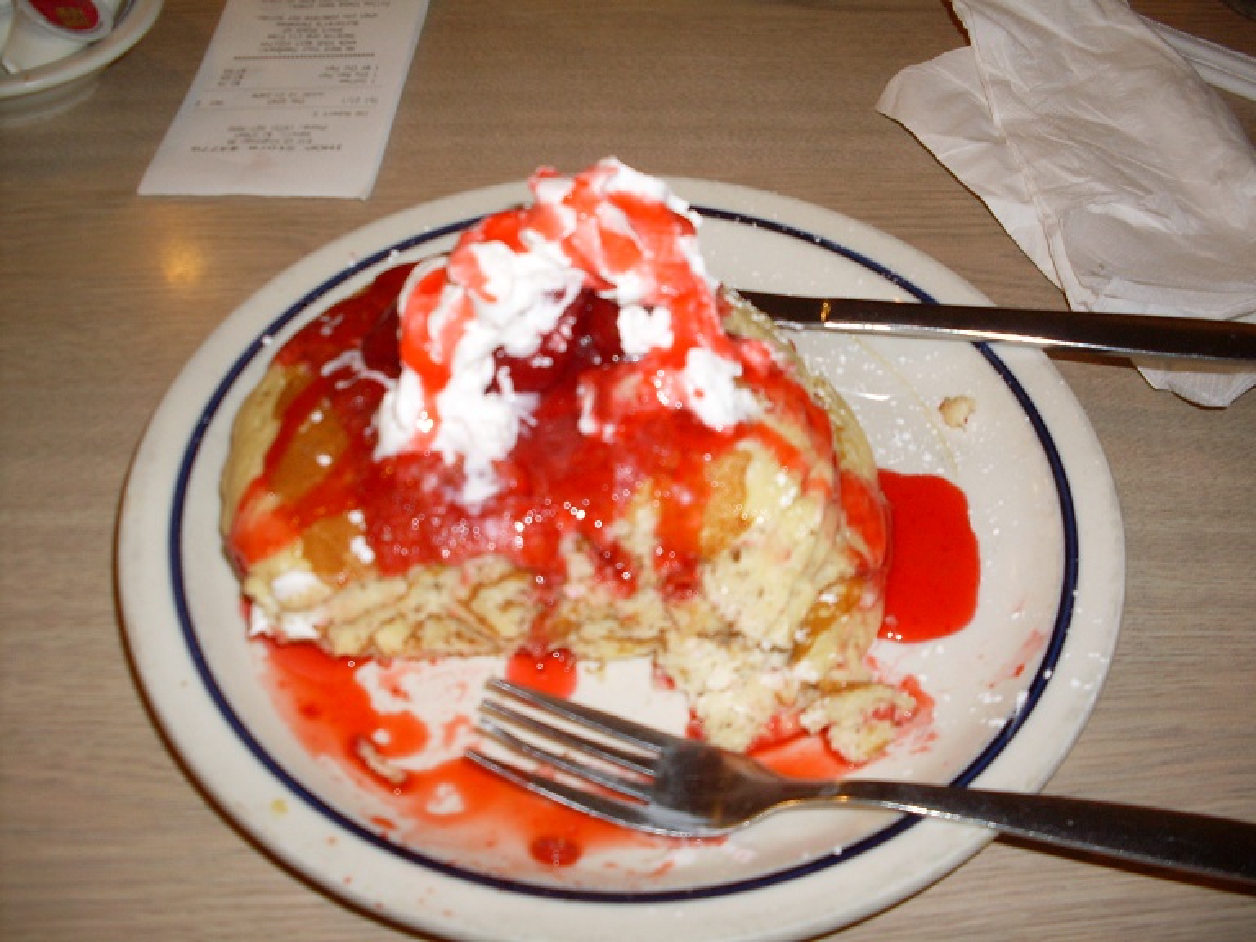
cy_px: 471
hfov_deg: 49.0
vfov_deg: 37.7
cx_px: 628
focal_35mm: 38
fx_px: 1379
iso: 100
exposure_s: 1/45
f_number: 2.8
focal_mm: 6.3
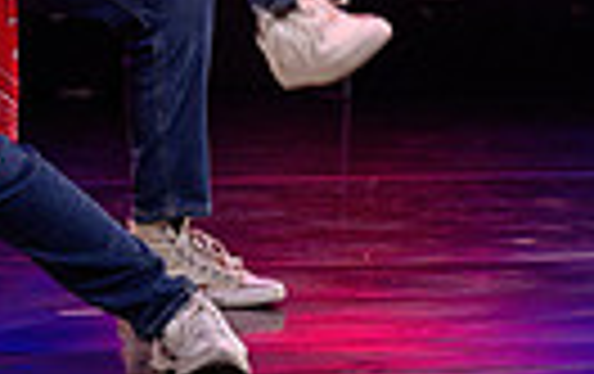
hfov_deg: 3.5
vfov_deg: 2.2
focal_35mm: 603
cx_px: 529
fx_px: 9778
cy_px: -425
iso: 1600
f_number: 2.8
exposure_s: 1/250
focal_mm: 110
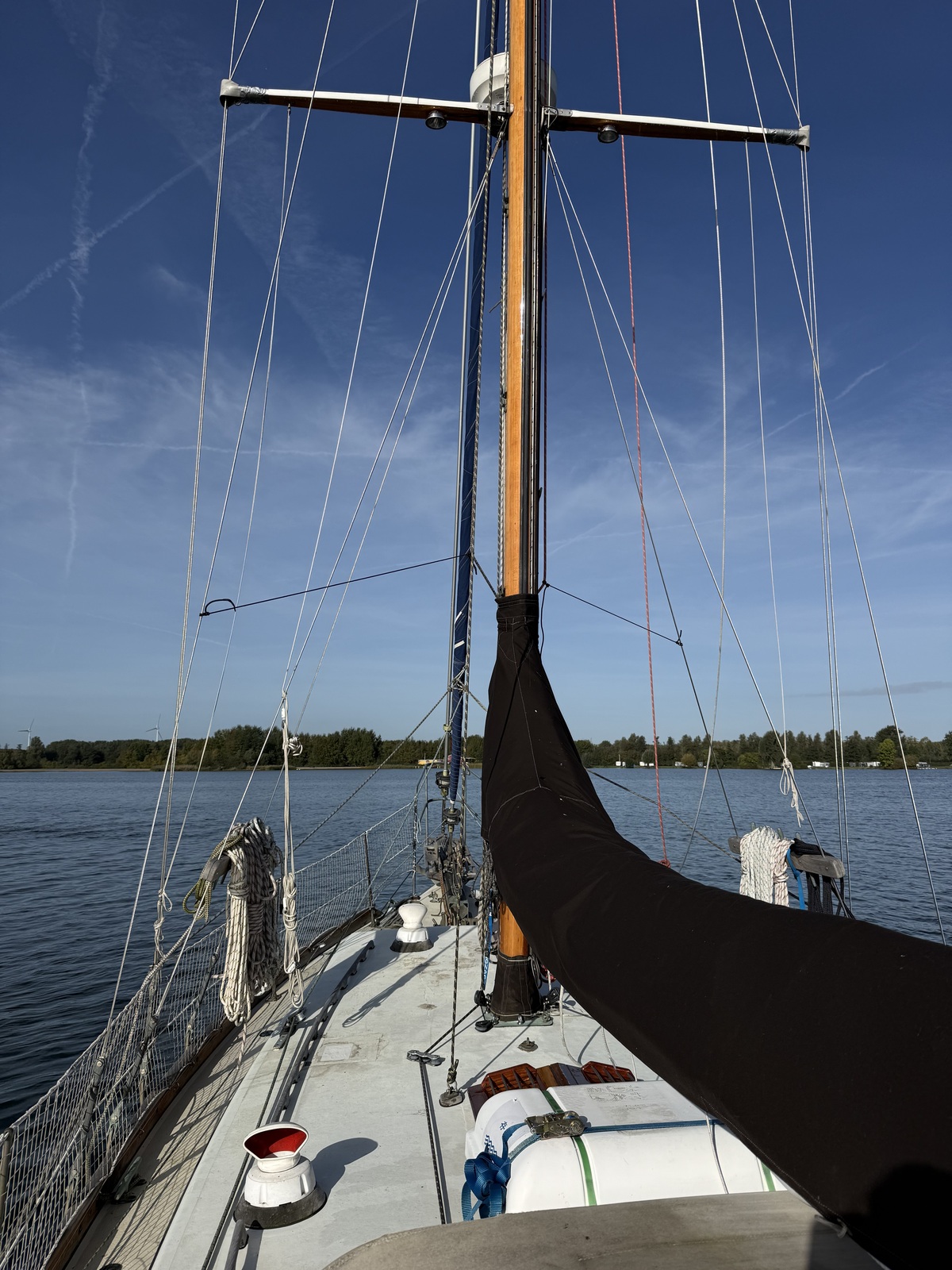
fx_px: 880
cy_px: 635
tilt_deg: +8.8
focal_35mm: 24
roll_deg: +0.8
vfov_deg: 71.6
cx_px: 476
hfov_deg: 56.8
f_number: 1.78
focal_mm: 6.76
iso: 80
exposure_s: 1/9091
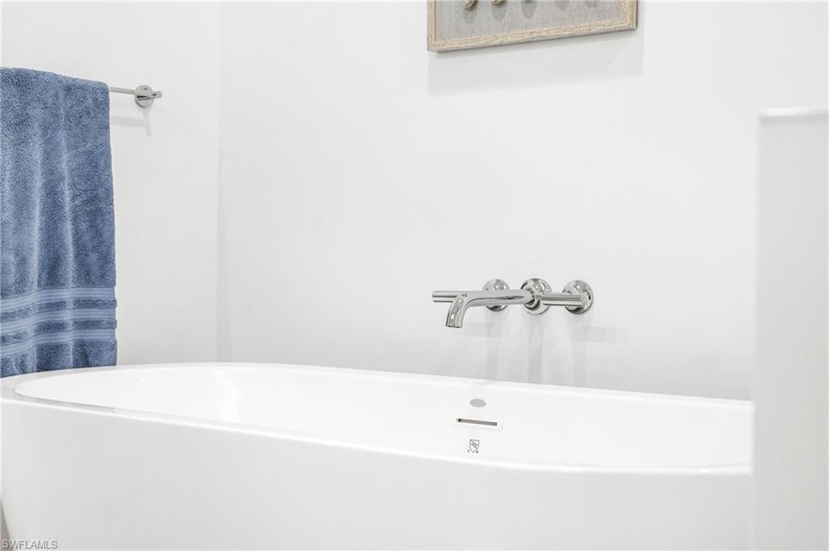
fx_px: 1150
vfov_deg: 26.9
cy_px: 276
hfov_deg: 39.6
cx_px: 414
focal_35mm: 50
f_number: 4.5
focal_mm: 50
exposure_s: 1/60
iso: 320
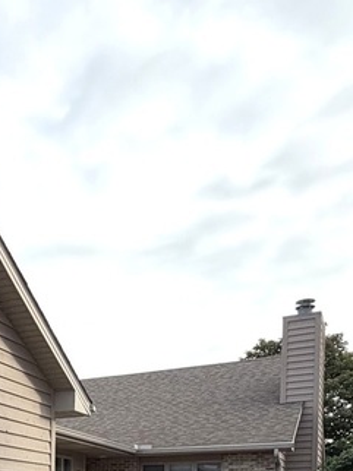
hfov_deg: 27.4
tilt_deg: +0.3
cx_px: -62
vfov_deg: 34.3
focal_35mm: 47
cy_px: 532
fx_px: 640
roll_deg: -1.4
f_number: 2.2
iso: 40
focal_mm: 2.22
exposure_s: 1/760
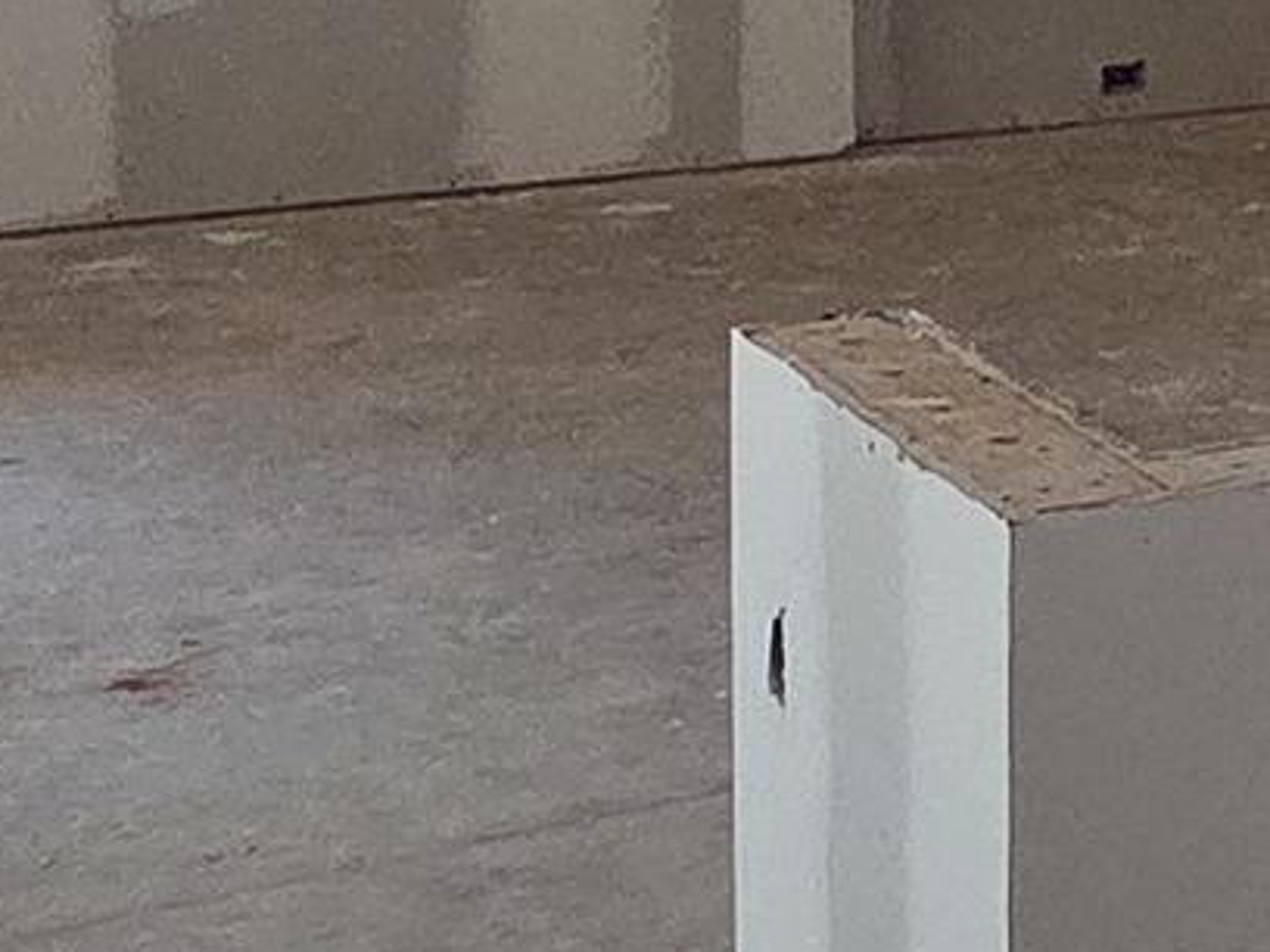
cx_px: 2369
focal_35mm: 98
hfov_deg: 16.4
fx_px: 3595
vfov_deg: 14.3
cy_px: -401
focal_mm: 2.2
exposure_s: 1/359
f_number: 2.2
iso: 400
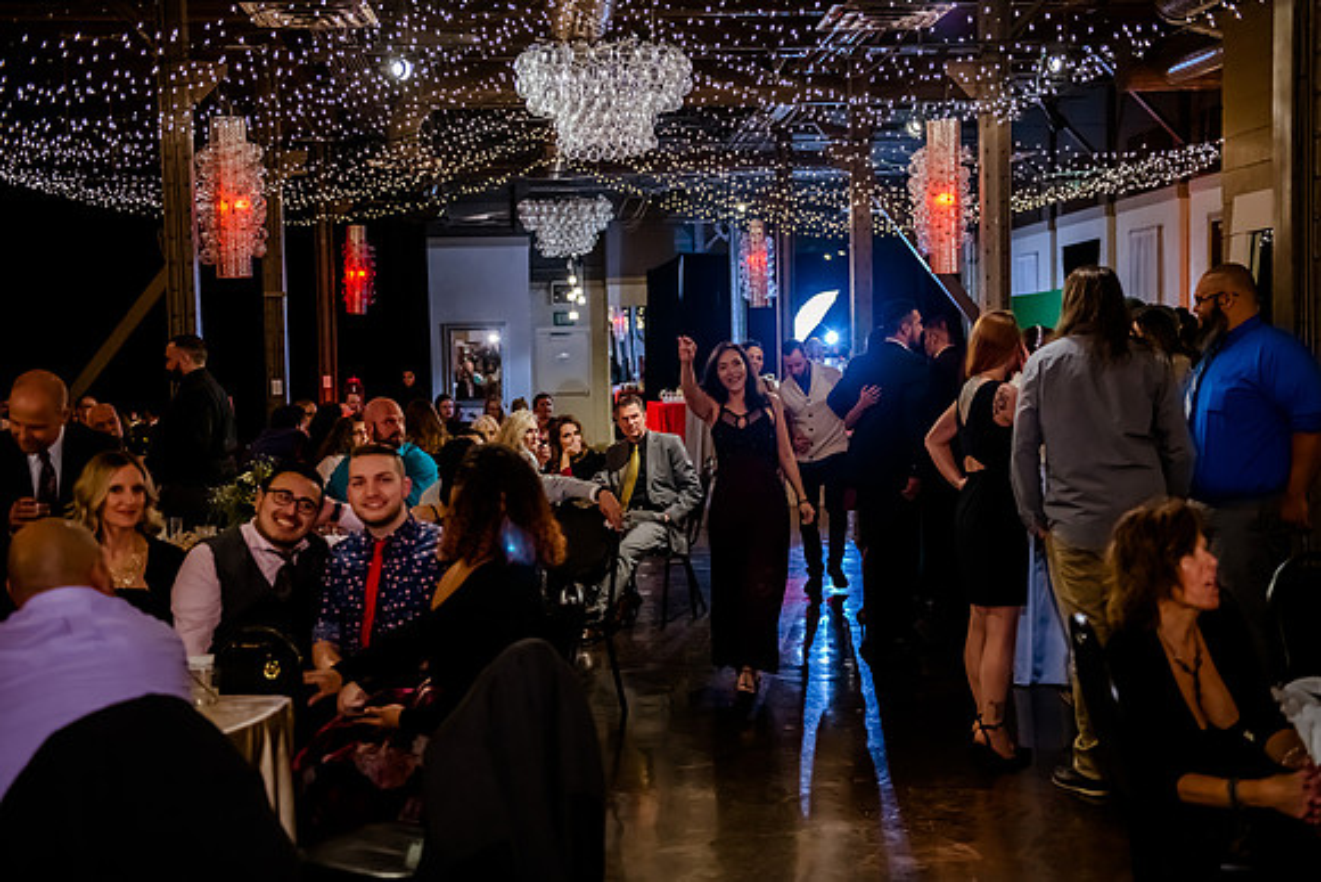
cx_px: 660
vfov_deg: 26.5
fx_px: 1868
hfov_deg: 38.9
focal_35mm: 51
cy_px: 441
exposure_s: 1/200
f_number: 2.8
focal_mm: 50
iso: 5000
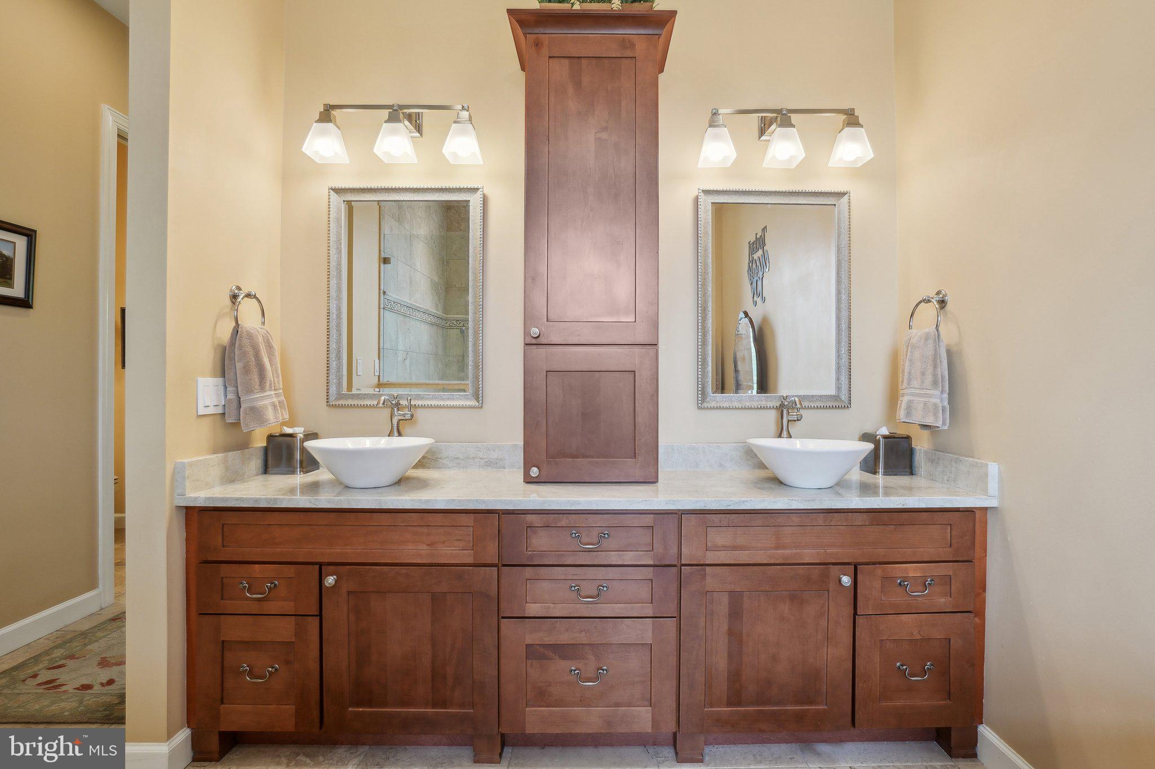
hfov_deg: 95.0
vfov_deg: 72.0
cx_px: 578
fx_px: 529
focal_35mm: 16
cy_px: 384
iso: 100
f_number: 7.1
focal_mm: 11
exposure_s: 1/10
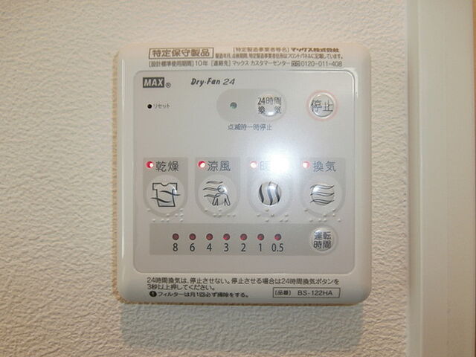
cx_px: 238
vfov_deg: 56.8
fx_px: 330
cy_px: 178
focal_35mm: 24
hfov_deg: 71.6
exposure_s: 1/30
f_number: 3
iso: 125
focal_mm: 4.2
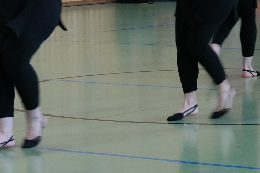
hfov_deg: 8.3
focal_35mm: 248
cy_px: -24
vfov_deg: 5.5
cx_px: 18
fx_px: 1790
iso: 800
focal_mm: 50
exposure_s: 1/80
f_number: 4
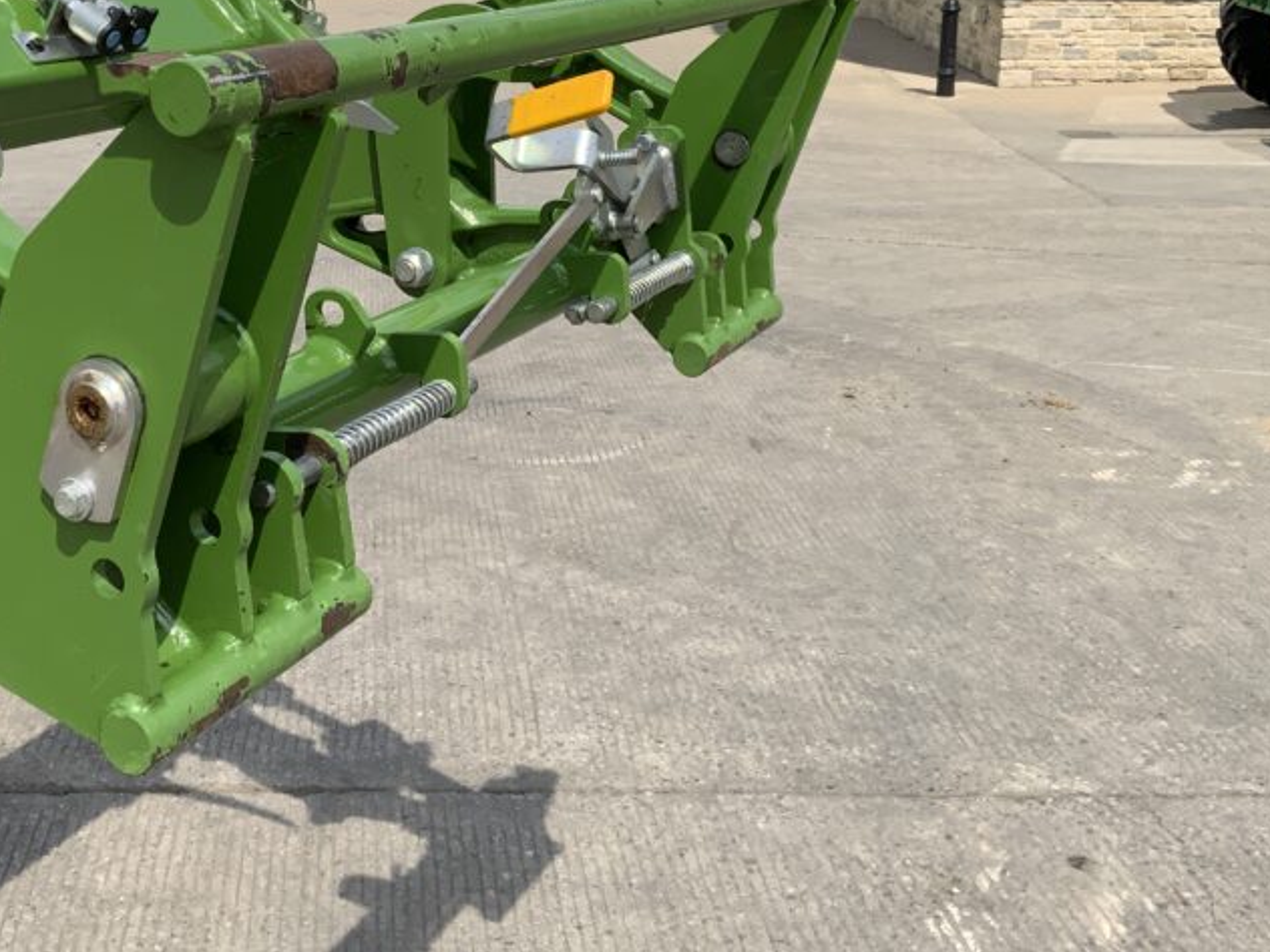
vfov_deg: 30.5
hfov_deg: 40.0
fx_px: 1724
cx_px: 444
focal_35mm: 47
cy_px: 279
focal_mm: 3
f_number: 1.8
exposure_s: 1/1912
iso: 16
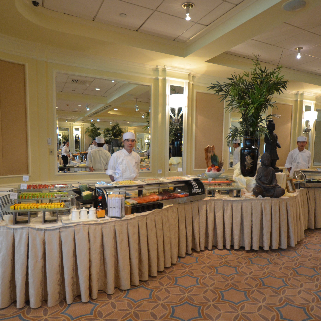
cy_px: 172
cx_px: 173
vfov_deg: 62.9
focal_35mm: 25
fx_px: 262
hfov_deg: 62.8
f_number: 3.8
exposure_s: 1/50
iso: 800
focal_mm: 12
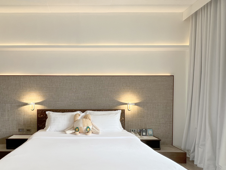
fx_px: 144
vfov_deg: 60.4
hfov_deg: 74.5
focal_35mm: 22
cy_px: 104
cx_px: 79
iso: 100
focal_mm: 1.57
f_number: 1.8
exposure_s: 1/100
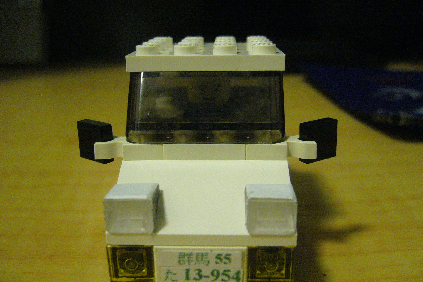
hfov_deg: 51.9
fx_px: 435
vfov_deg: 35.9
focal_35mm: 37
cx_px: 212
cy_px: 144
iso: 400
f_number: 2.8
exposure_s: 1/8
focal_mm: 5.8
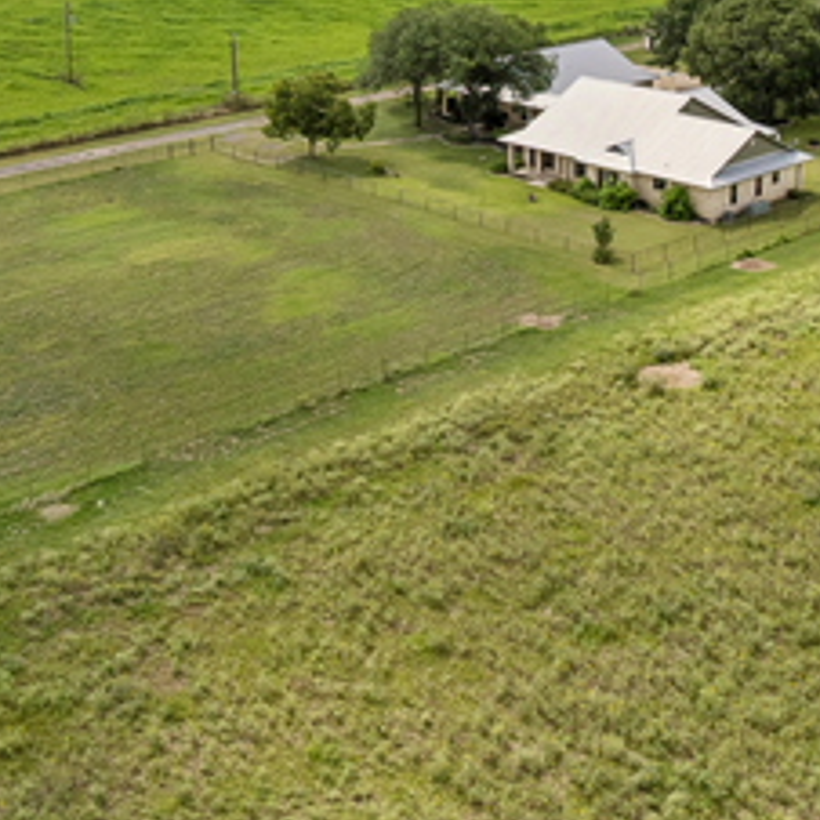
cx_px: 493
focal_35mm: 60
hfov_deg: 28.5
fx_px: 1608
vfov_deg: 27.8
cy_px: 114
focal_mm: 12.3
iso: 140
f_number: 2.8
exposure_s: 1/200
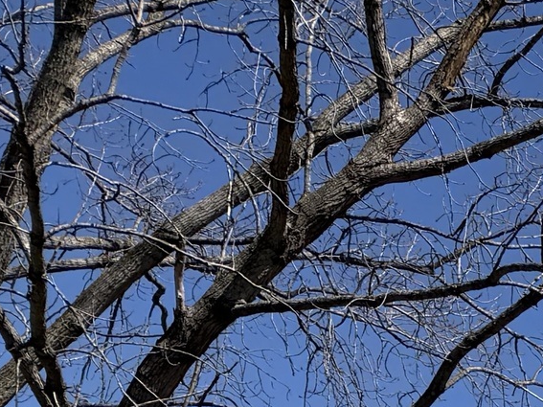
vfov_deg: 9.9
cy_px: 1006
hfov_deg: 11.7
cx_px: 1401
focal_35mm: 130
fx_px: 2039
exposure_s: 1/5714
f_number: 1.78
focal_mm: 6.76
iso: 80
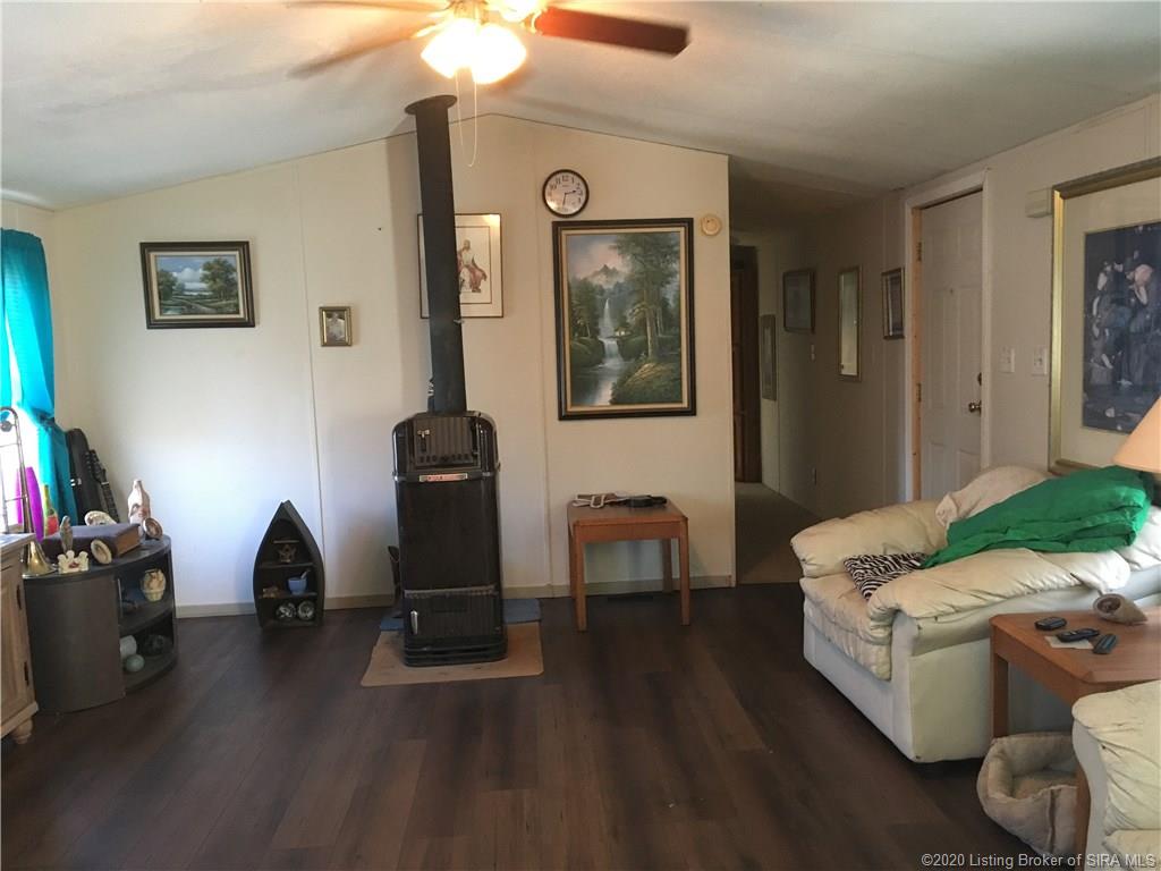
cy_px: 436
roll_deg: +2.6
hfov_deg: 61.7
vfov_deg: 48.2
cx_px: 580
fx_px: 973
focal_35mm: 29
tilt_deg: -6.2
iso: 200
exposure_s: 1/20
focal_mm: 4.15
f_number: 2.2
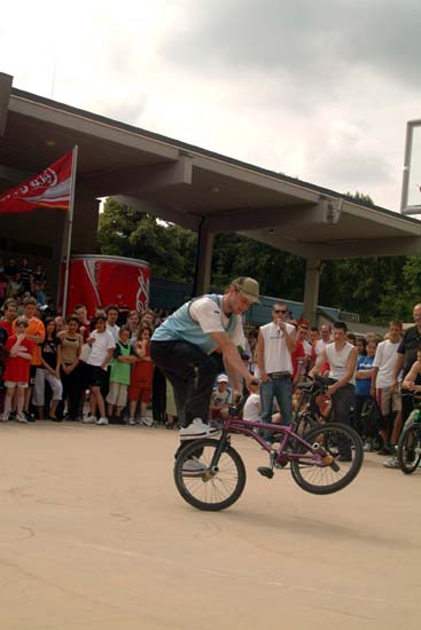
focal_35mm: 54
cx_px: 210
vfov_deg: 36.9
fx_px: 947
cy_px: 315
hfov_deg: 25.1
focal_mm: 36
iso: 200
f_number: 11
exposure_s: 1/500
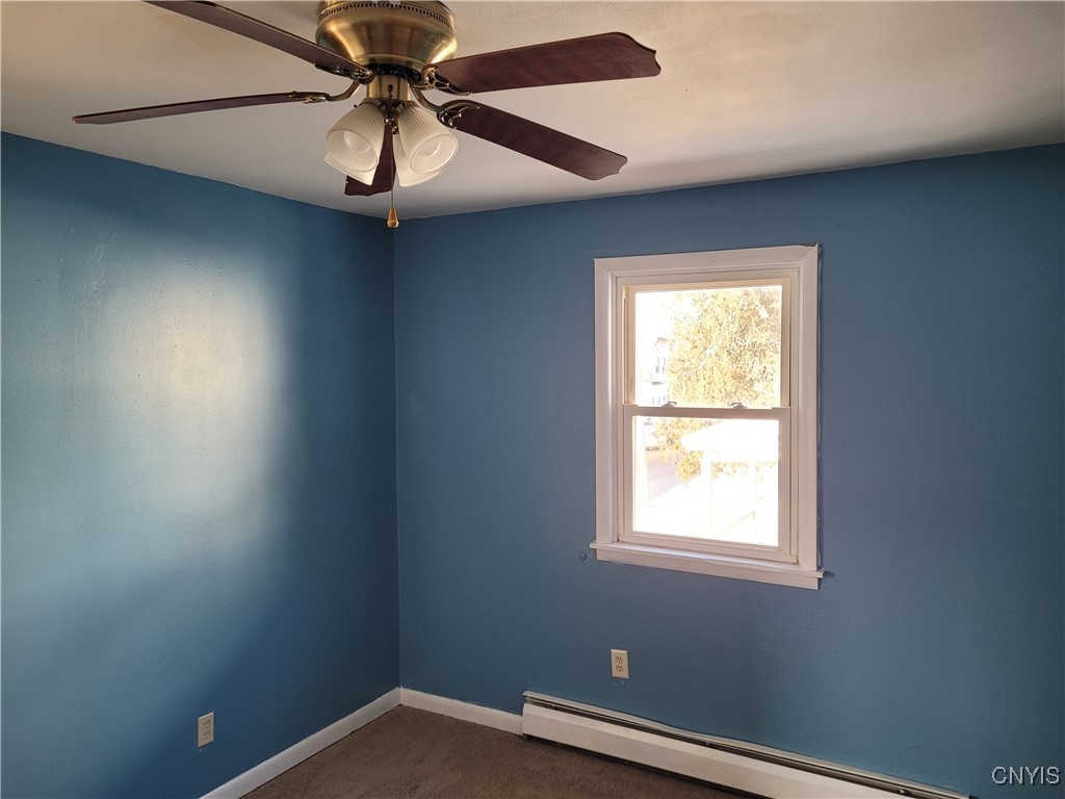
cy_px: 400
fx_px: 800
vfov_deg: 53.1
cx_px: 532
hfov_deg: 67.3
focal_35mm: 26
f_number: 1.8
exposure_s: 1/120
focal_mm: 5.4
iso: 200
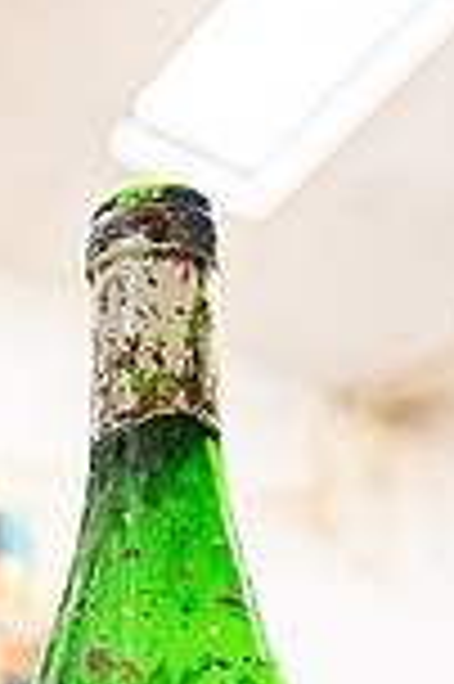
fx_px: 1460
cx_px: 4
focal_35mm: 77
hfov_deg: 17.3
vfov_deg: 23.1
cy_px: 914
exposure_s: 1/200
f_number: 5
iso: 2500
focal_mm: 26
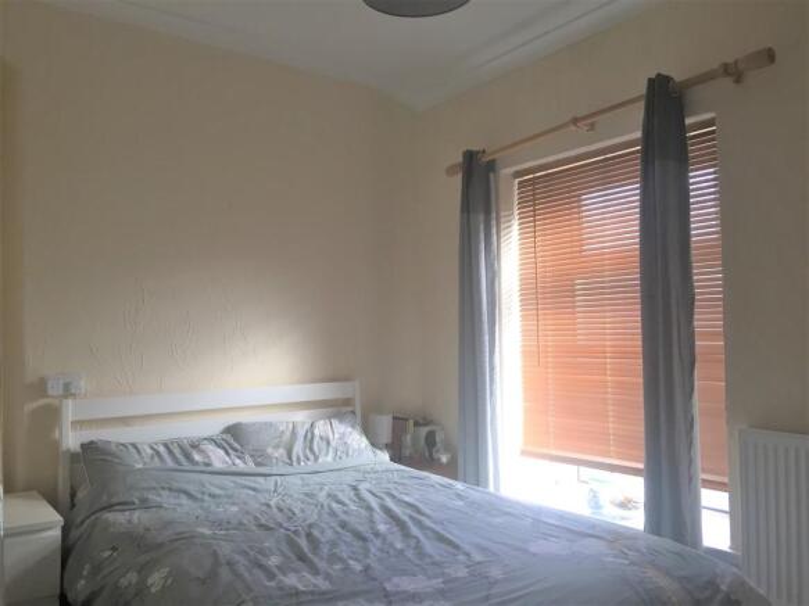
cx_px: 404
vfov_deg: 48.2
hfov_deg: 61.7
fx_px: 678
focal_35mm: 29
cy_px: 303
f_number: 2.2
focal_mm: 4.15
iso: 32
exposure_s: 1/33
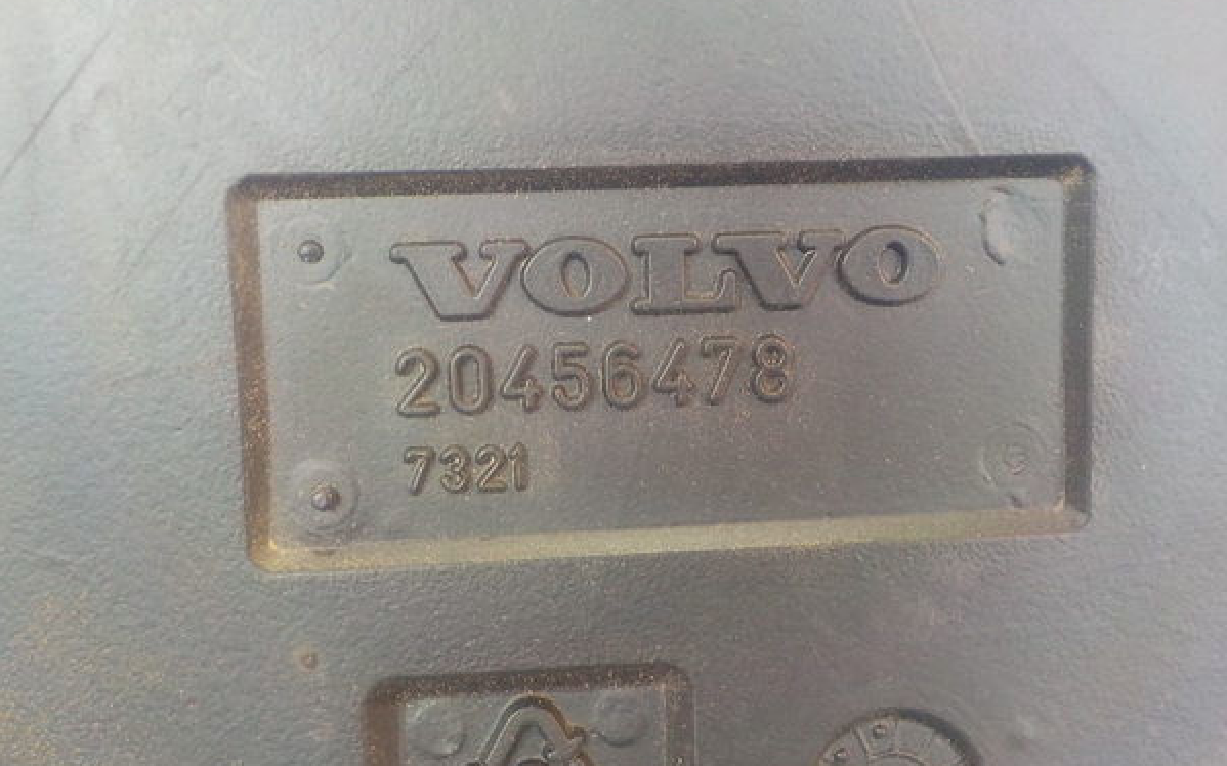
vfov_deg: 37.2
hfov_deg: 56.7
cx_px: 637
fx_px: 1137
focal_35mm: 34
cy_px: 363
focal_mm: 4.1
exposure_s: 1/30
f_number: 3.3
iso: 250
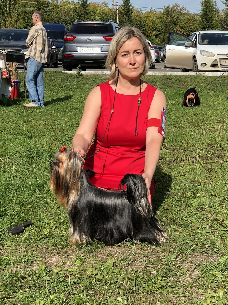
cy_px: 152
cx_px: 114
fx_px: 457
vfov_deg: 36.8
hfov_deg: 28.0
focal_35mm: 52
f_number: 2.4
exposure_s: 1/1000
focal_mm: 6
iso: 16
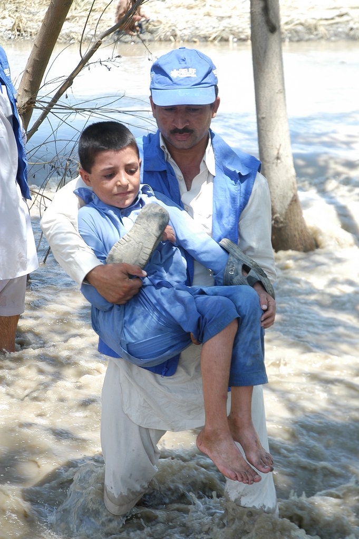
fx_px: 1079
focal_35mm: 72
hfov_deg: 18.9
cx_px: 180
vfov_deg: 28.1
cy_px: 270
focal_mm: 48
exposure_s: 1/250
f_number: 5.6
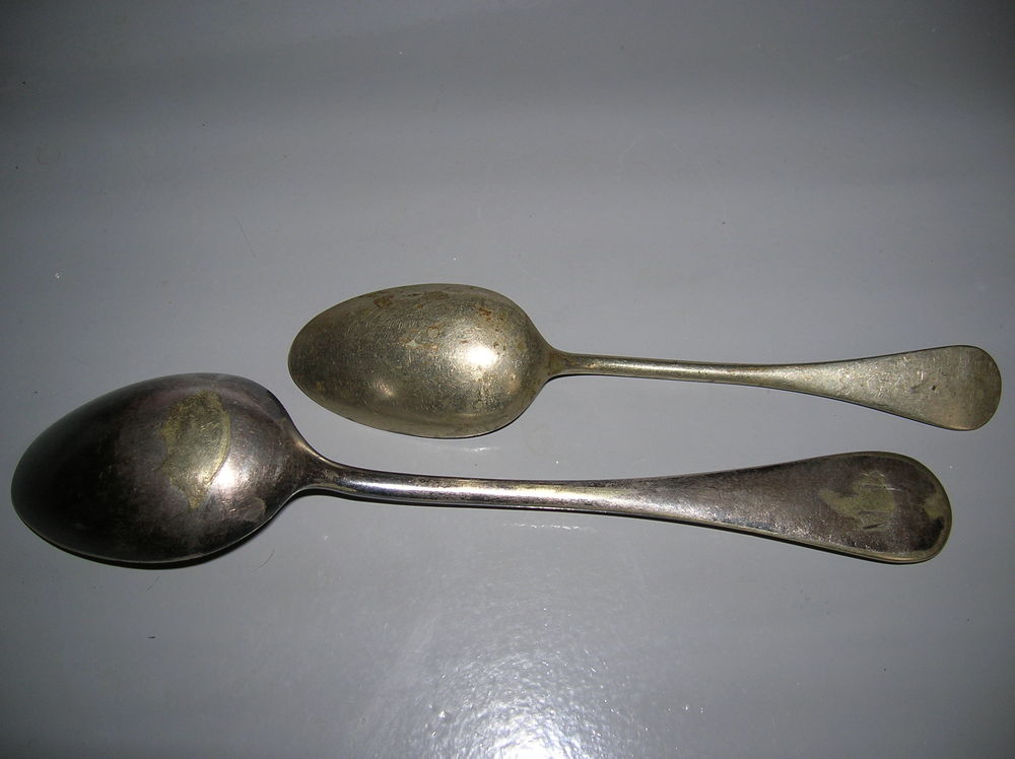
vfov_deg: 41.7
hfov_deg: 54.0
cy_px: 380
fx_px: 996
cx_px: 508
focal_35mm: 34
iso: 50
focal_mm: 5.7
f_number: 2.9
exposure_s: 1/60.1
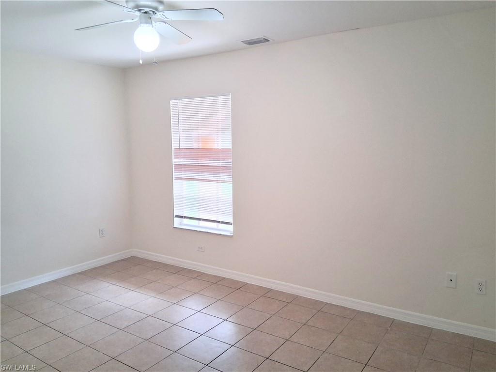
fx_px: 373
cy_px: 186
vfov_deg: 53.1
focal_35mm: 26
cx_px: 248
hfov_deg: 67.3
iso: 250
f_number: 1.8
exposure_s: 1/120
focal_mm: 3.98
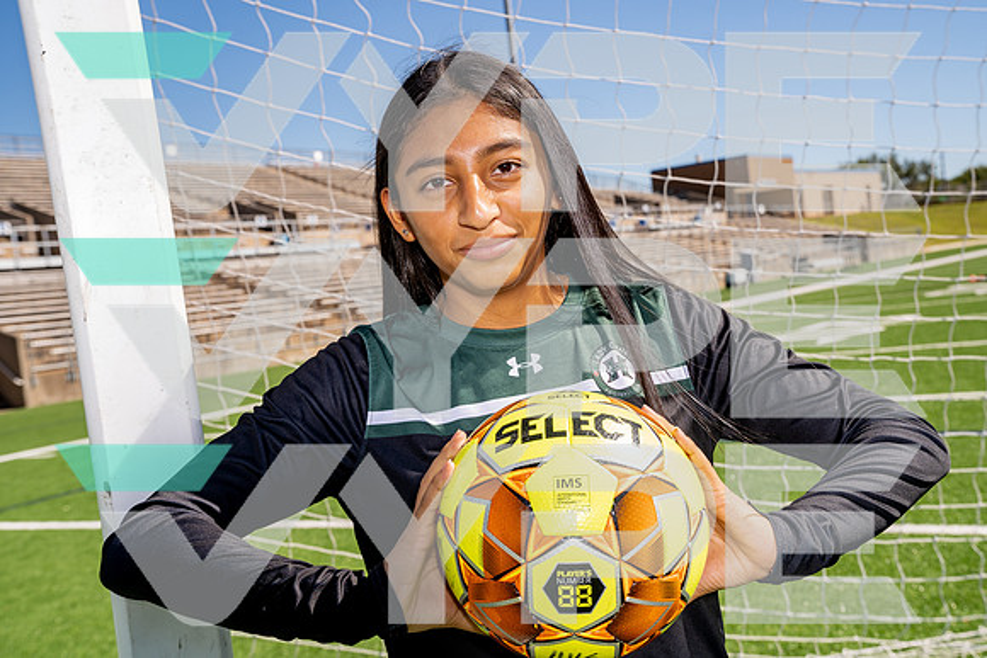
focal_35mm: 44
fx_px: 1207
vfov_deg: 30.5
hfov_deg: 44.5
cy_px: 329
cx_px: 494
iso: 100
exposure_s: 1/250
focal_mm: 44
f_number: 8
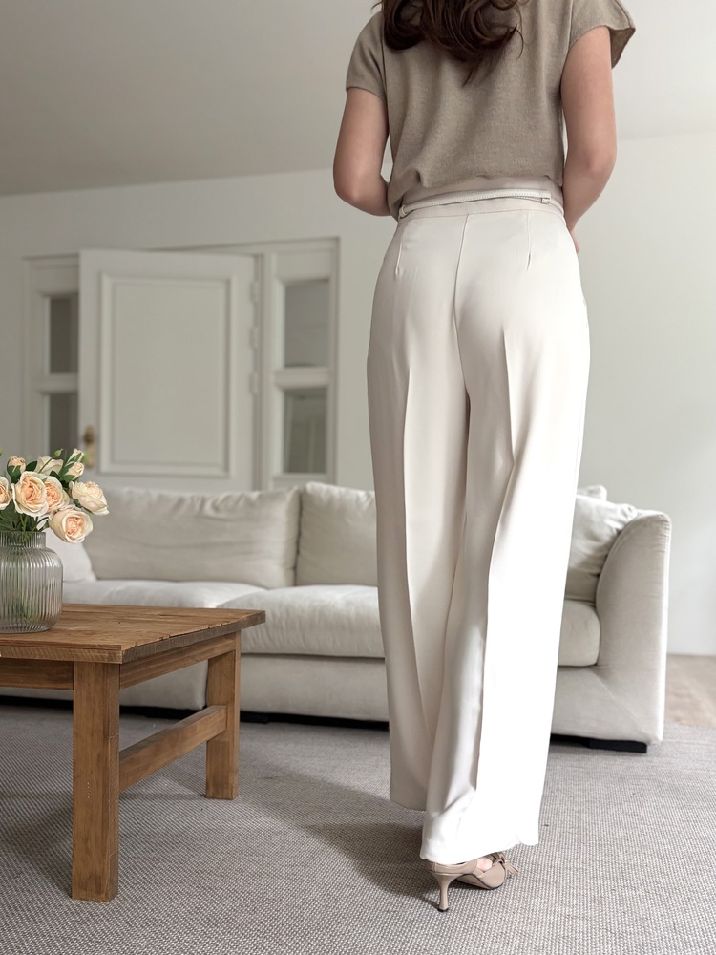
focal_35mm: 26
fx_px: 717
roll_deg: -1.3
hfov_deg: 53.1
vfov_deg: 67.3
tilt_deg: -1.1
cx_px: 358
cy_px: 478
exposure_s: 1/97
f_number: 1.6
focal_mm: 5.96
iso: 125
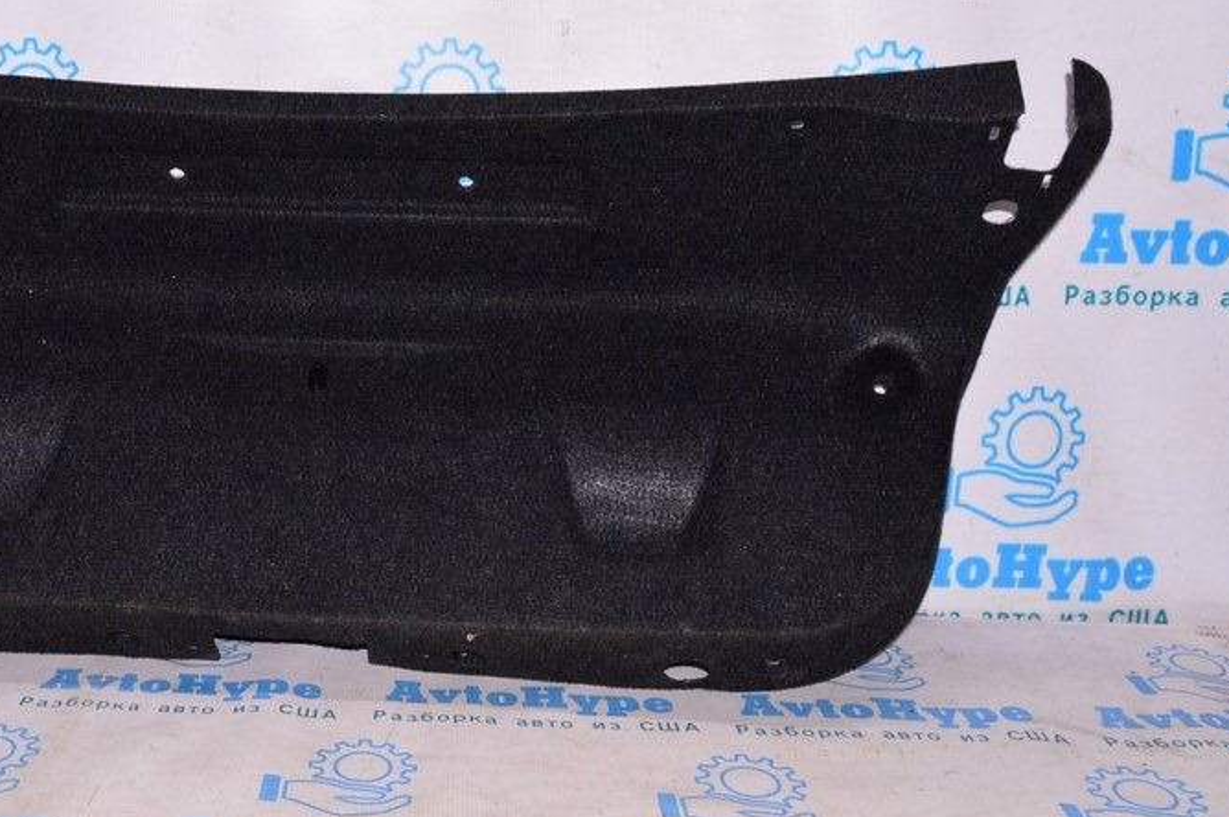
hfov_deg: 41.8
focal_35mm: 46
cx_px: 342
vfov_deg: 29.0
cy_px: 266
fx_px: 1569
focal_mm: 20
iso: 1600
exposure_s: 1/200
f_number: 8
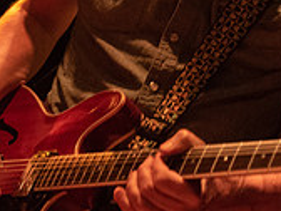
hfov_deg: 8.7
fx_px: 1835
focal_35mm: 226
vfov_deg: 6.5
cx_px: 210
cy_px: -69
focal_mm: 62
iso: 6400
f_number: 2.8
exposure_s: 1/160
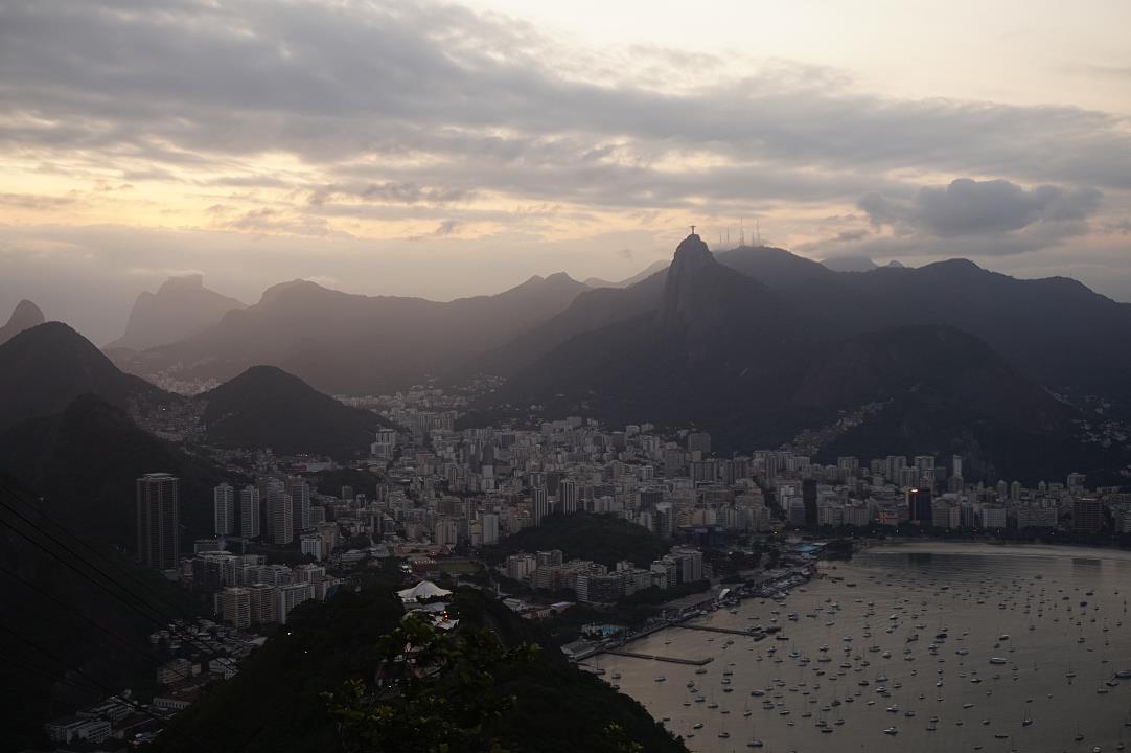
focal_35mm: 45
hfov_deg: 43.6
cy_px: 376
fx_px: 1413
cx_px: 566
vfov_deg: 29.8
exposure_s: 1/60
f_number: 5
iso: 125
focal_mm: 30
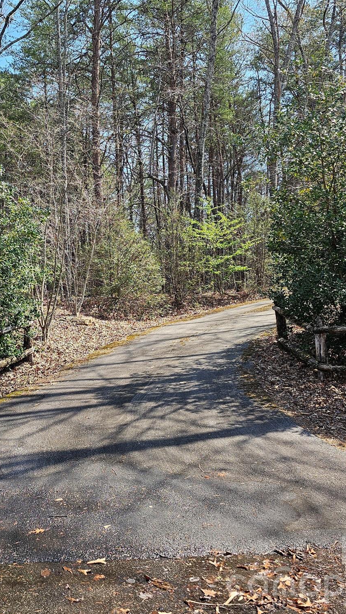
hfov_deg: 33.3
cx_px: 55
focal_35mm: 34
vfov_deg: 58.0
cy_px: 304
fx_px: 554
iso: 10
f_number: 1.7
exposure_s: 1/202
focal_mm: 6.3
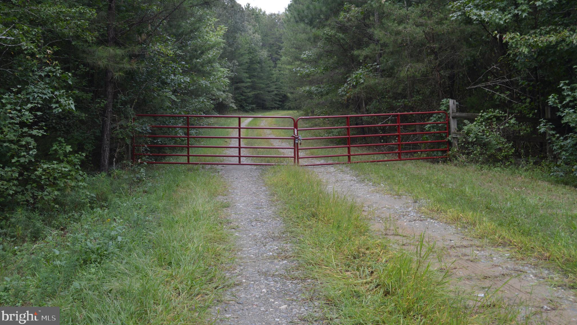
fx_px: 581
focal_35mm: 38
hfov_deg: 52.8
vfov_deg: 31.1
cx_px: 288
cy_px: 134
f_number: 5.6
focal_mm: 24
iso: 110
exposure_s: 1/125
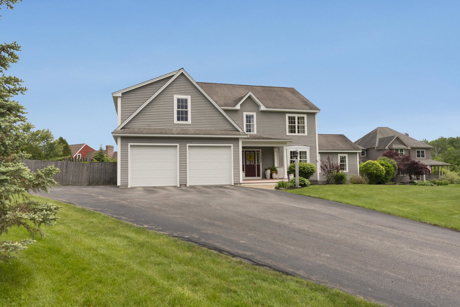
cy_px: 154
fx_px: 320
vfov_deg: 51.3
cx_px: 230
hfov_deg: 71.5
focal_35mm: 25
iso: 320
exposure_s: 1/800
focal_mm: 25
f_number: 7.1
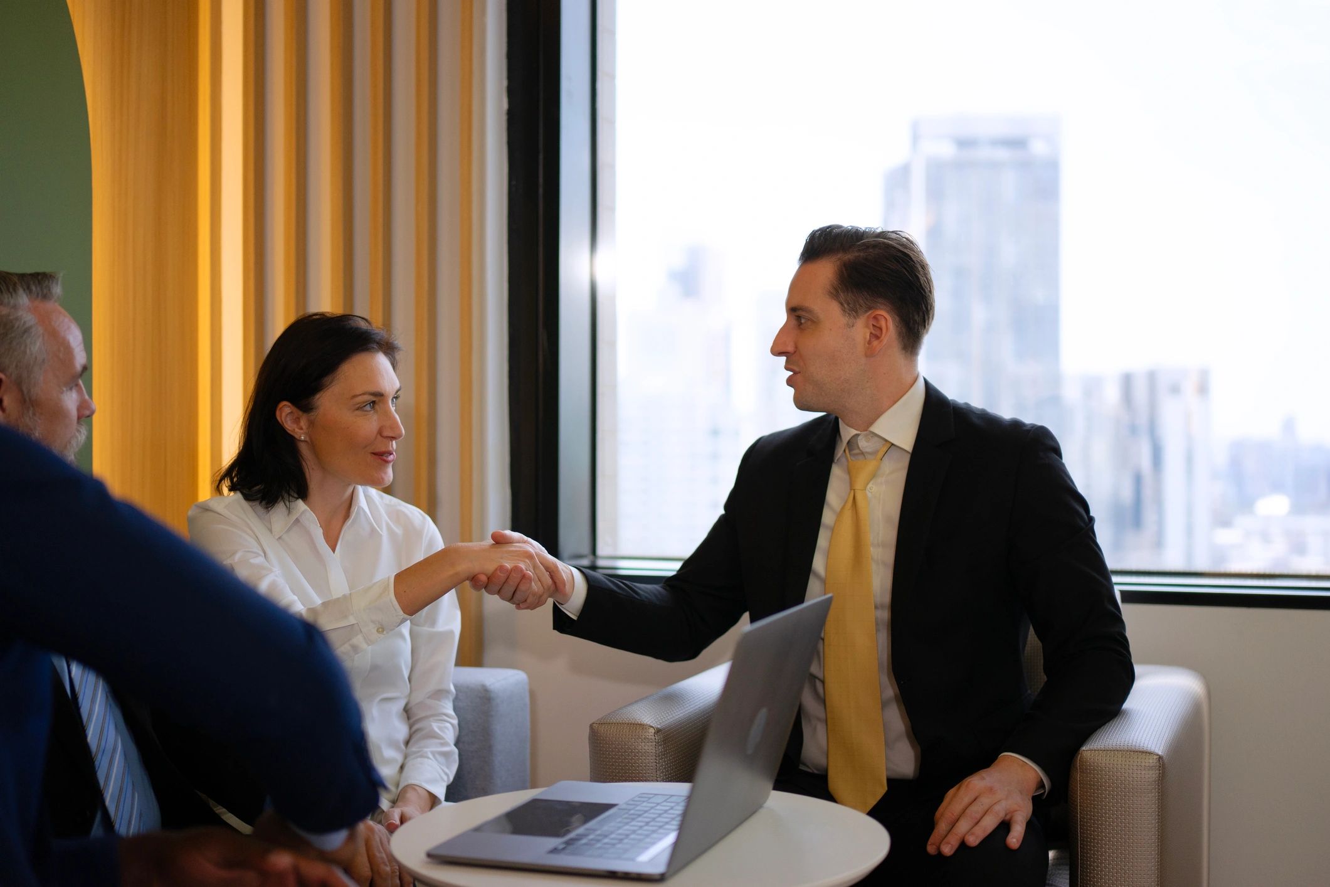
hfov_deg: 43.6
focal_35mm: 45
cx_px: 665
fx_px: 1662
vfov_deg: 29.9
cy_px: 444
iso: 500
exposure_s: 1/500
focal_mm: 45
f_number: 1.8
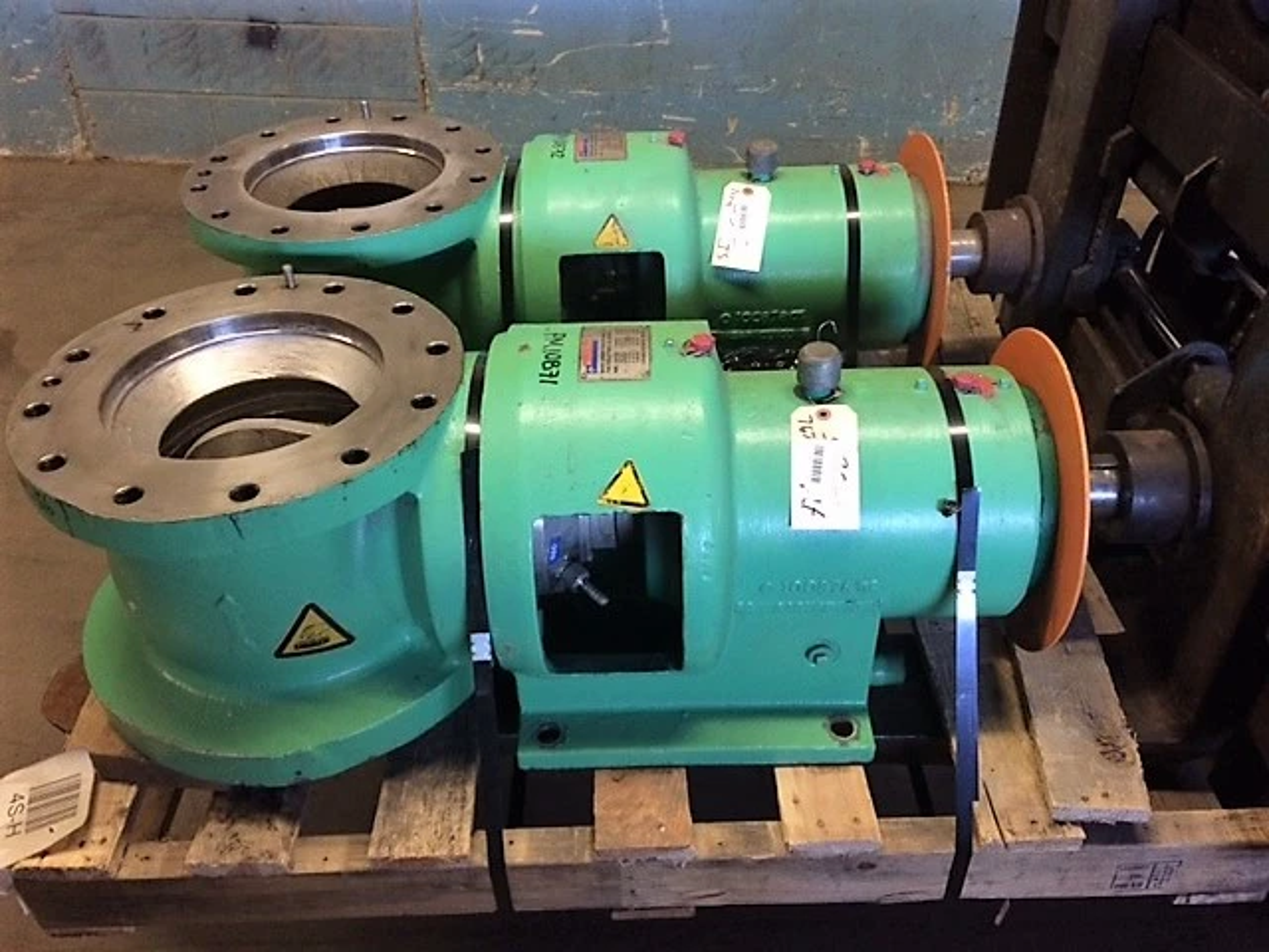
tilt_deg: -36.6
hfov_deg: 61.7
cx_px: 634
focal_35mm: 29
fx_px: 1063
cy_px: 476
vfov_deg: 48.2
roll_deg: -1.7
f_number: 2.2
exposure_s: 1/17
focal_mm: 4.15
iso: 320
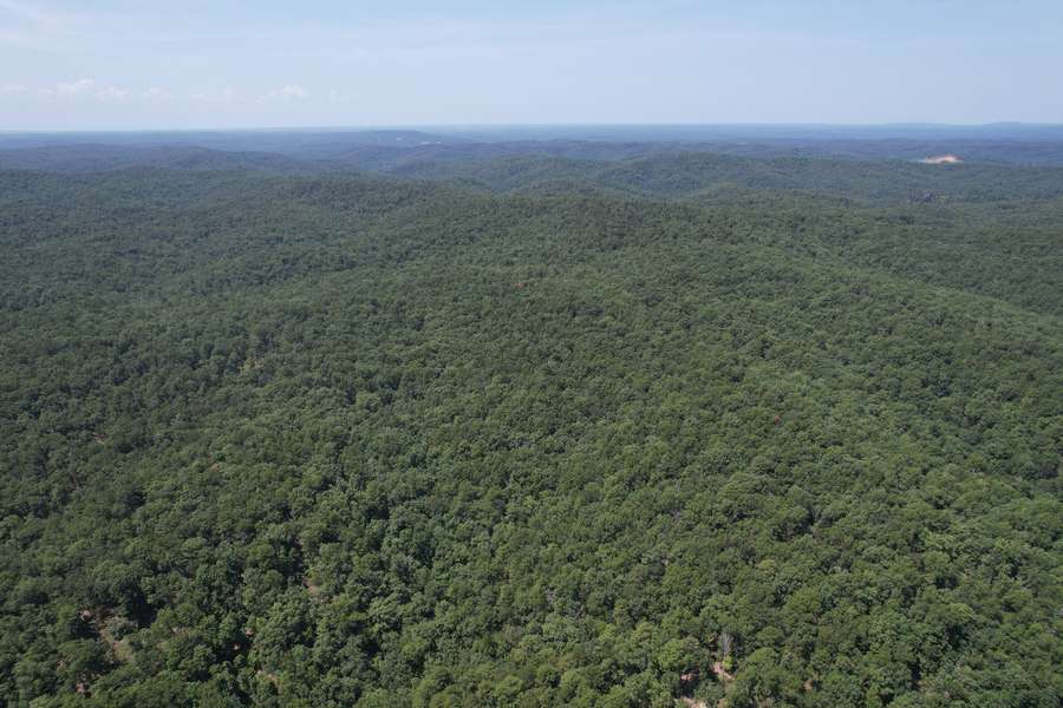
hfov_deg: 78.6
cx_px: 532
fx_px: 650
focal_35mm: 22
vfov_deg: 57.2
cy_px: 354
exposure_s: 1/1600
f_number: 2.8
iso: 120
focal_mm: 8.38
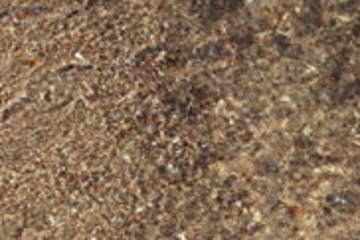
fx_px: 1235
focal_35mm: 124
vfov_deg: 10.7
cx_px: 293
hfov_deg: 16.4
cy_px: 338
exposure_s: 1/160
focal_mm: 25
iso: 200
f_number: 8
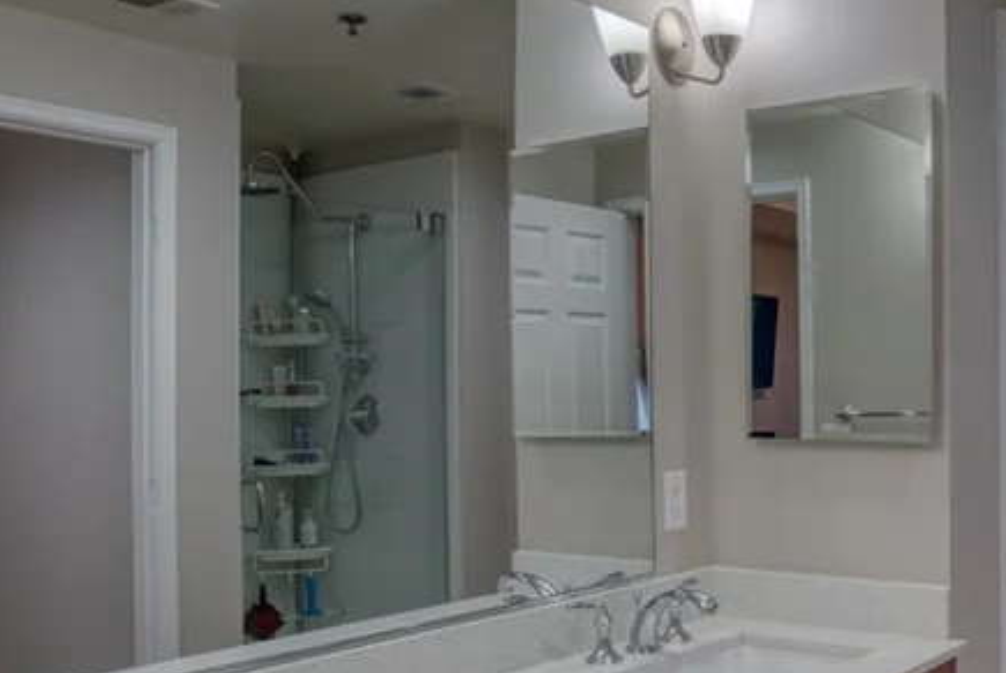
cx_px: 775
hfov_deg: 46.4
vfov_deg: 33.4
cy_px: 401
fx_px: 1119
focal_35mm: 40
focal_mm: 17
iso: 400
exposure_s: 1/4
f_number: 7.1
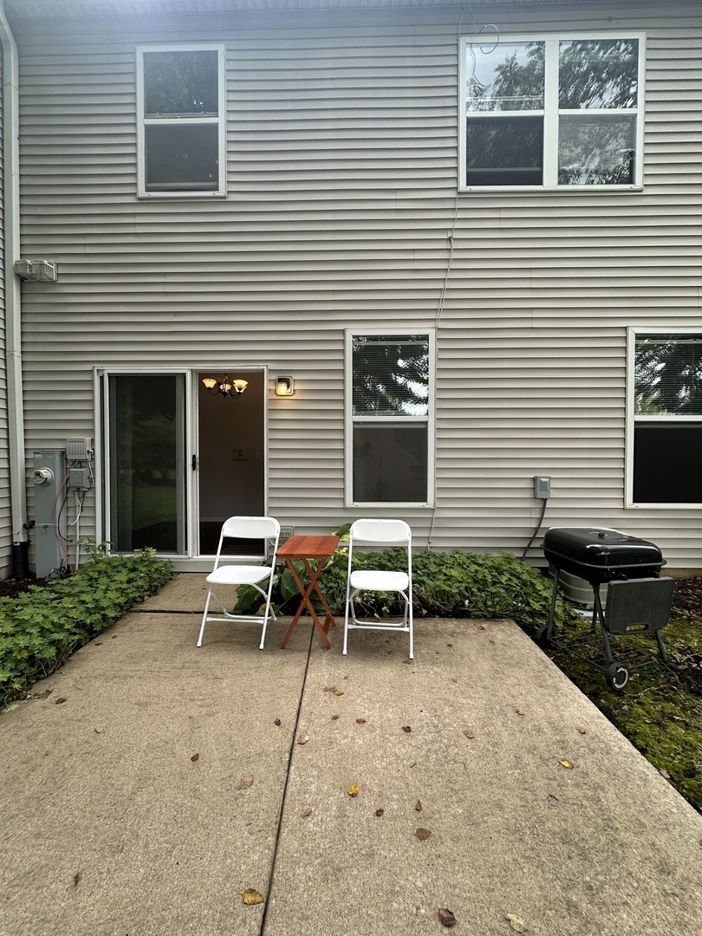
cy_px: 468
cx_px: 351
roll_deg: -1.6
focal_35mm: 14
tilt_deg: +0.6
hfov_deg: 85.7
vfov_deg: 102.1
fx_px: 379
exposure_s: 1/259
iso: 40
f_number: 2.2
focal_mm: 2.22
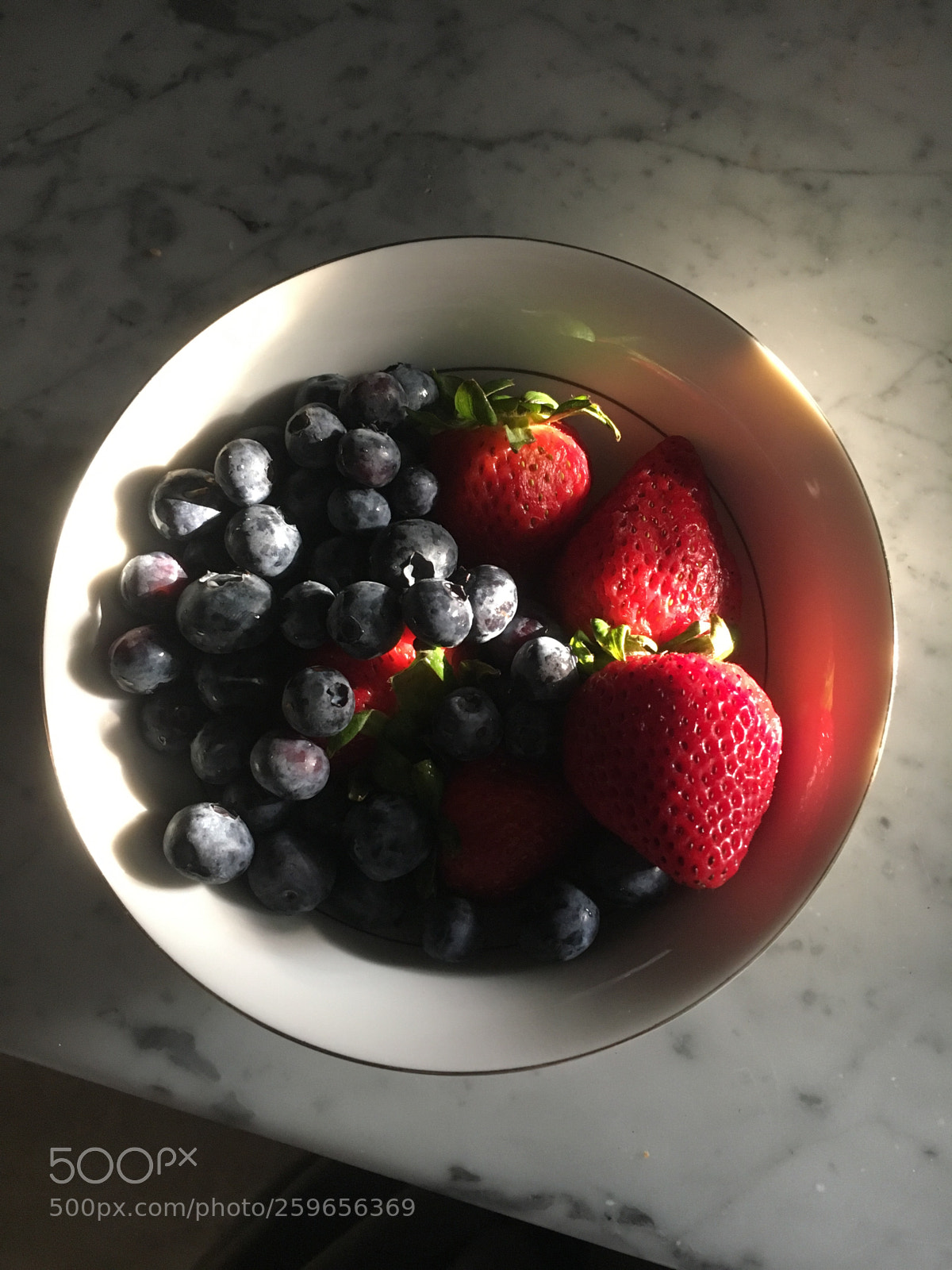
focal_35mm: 29
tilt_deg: -78.1
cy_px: 635
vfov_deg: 61.7
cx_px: 476
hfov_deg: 48.2
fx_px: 1063
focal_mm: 4.15
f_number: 2.2
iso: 200
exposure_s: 1/24
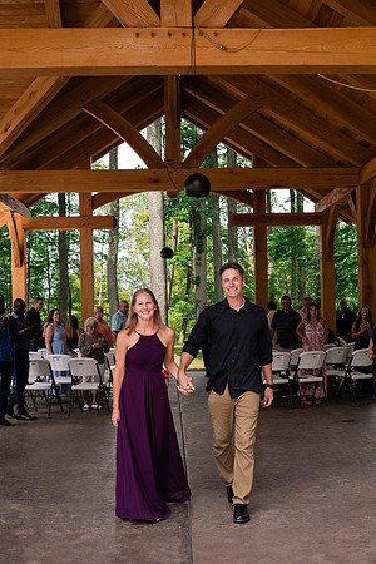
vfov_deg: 39.5
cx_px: 206
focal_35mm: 50
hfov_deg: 27.0
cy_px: 337
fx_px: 782
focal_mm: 24
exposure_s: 1/1000
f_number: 2.8
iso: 400
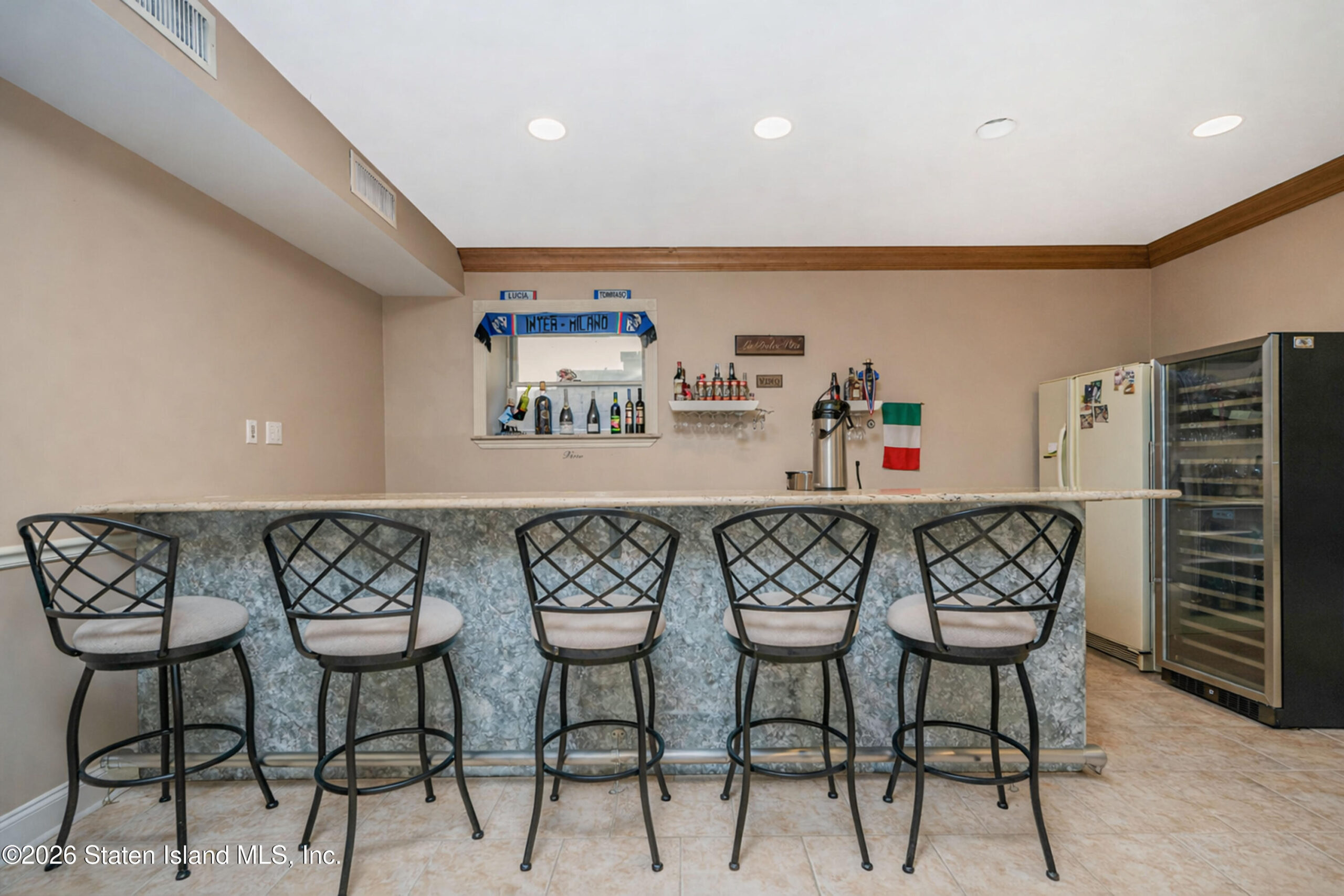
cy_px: 448
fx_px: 597
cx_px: 672
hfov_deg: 96.7
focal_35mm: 16
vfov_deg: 73.8
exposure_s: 1/13
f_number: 4
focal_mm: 16
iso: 64
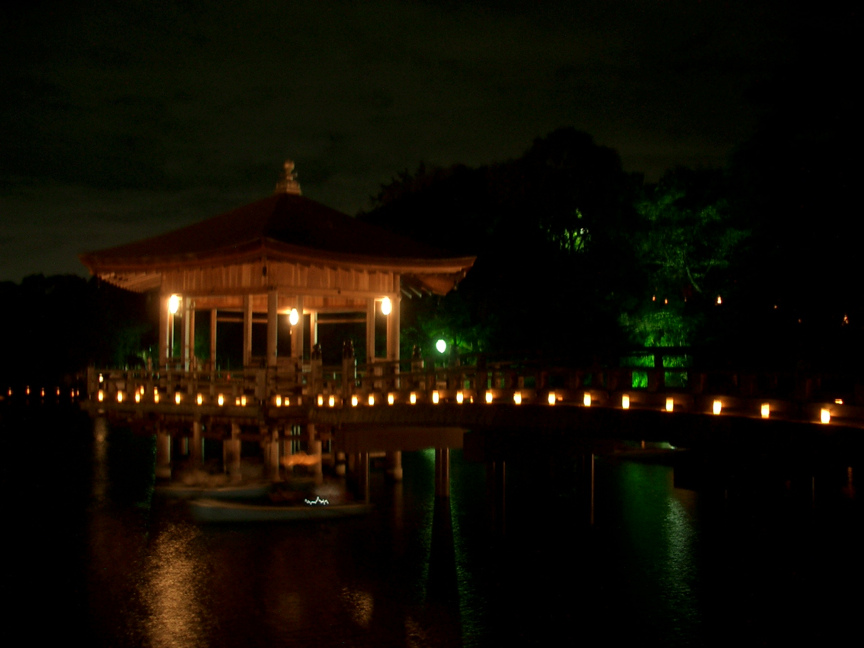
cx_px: 432
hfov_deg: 52.6
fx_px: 874
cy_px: 324
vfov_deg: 40.7
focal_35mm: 35
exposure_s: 2
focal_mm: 5.8
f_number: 2.6
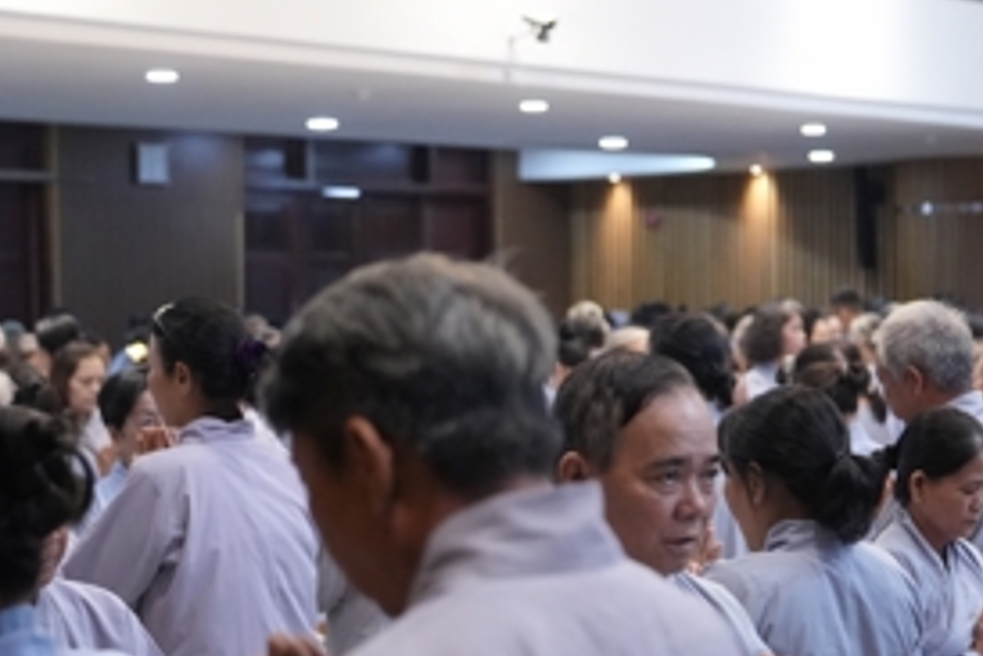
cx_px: 502
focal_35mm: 83
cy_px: 378
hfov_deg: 24.5
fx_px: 2267
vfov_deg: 16.5
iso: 5000
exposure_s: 1/400
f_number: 2
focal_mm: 35
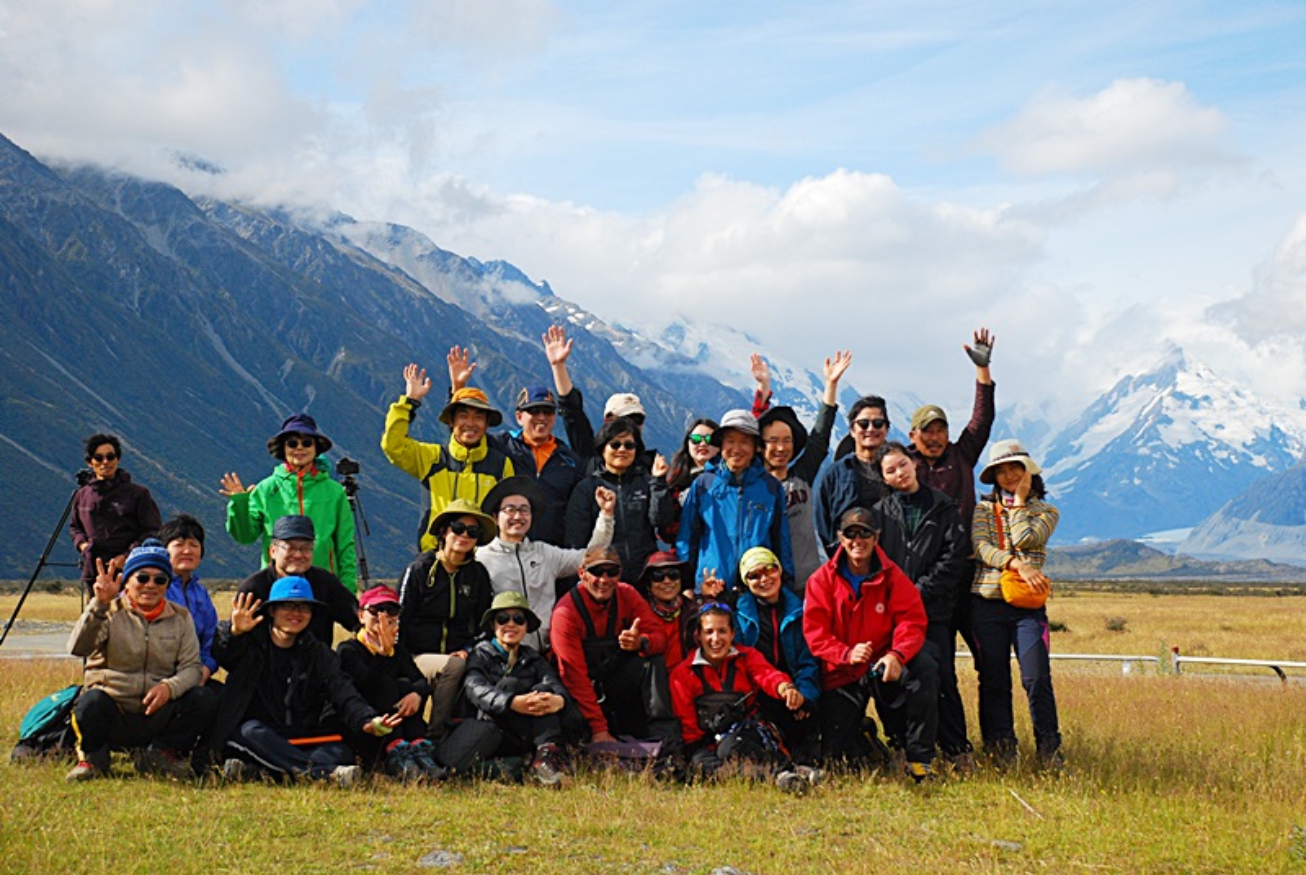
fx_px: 3379
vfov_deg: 14.8
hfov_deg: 21.9
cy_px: 438
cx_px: 653
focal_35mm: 93
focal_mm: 62
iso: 400
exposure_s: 1/1600
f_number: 6.3
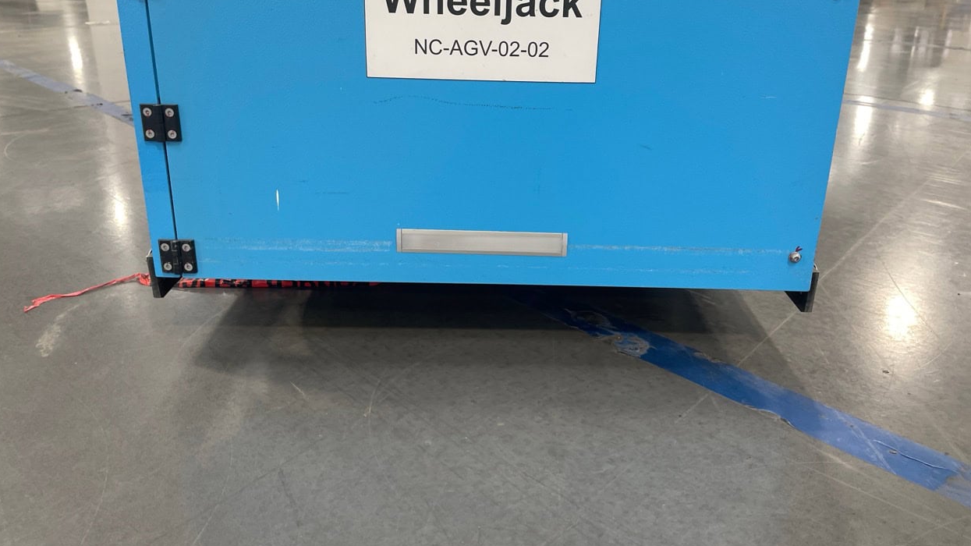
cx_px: 477
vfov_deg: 41.2
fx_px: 721
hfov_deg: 67.9
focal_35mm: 28
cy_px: 206
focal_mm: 5.1
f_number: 1.6
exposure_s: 1/116
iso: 125
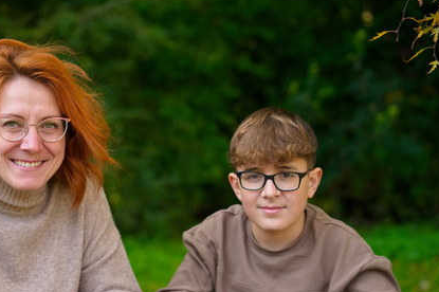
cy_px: 204
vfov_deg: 19.9
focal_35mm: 68
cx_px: 143
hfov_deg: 29.5
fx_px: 829
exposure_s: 1/800
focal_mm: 47
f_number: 2.2
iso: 500
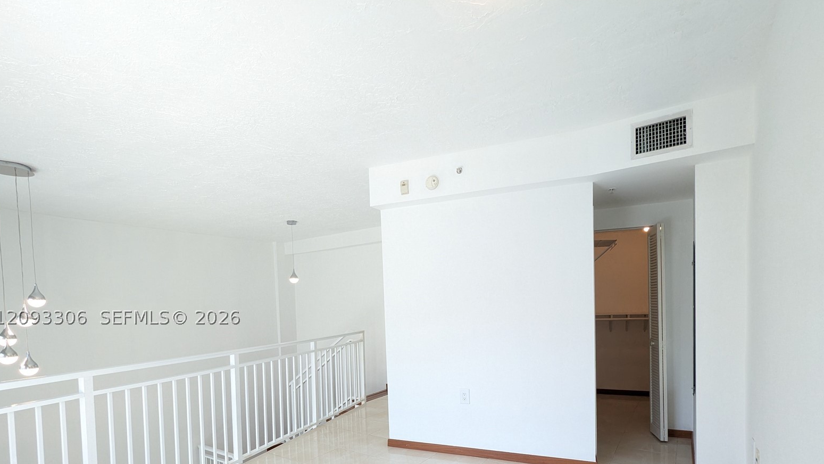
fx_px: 393
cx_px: 403
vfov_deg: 59.3
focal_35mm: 18
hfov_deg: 92.6
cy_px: 317
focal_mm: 2.35
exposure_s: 1/112
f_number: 2.2
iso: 68
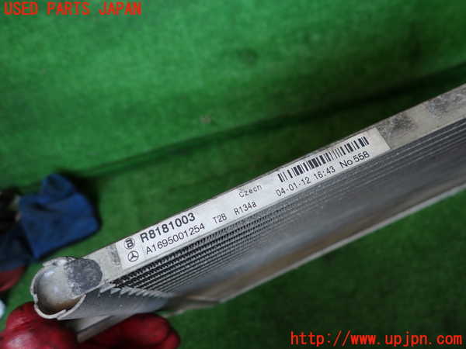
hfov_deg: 69.4
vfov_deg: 54.9
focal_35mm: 25
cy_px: 174
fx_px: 337
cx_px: 233
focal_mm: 4.5
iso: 100
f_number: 2
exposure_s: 1/60
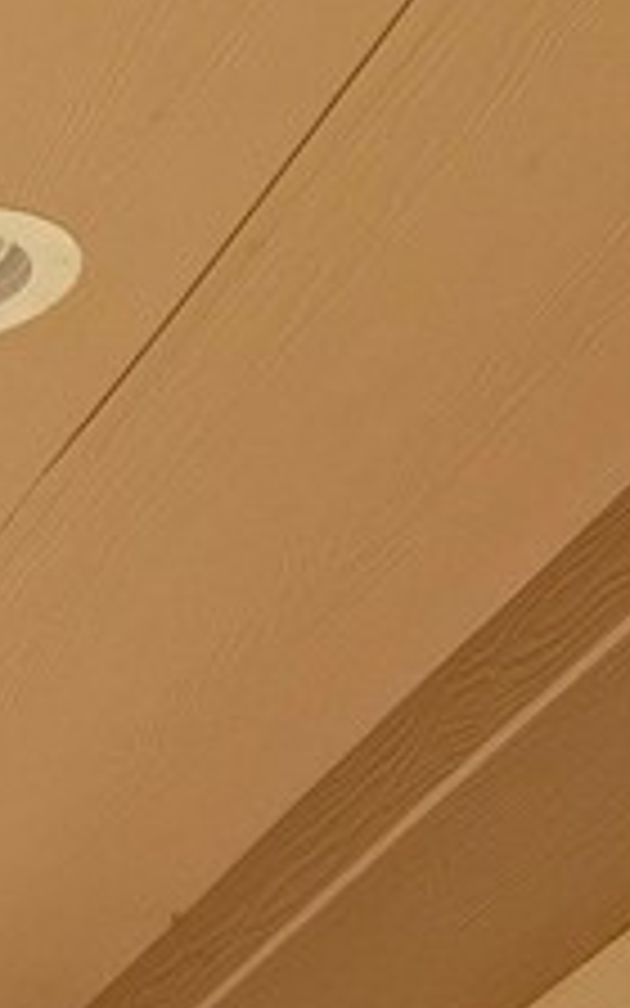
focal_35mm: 178
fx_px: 4890
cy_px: 2673
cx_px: -1526
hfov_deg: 6.5
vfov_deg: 9.9
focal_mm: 18
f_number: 13
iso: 125
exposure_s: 1/160
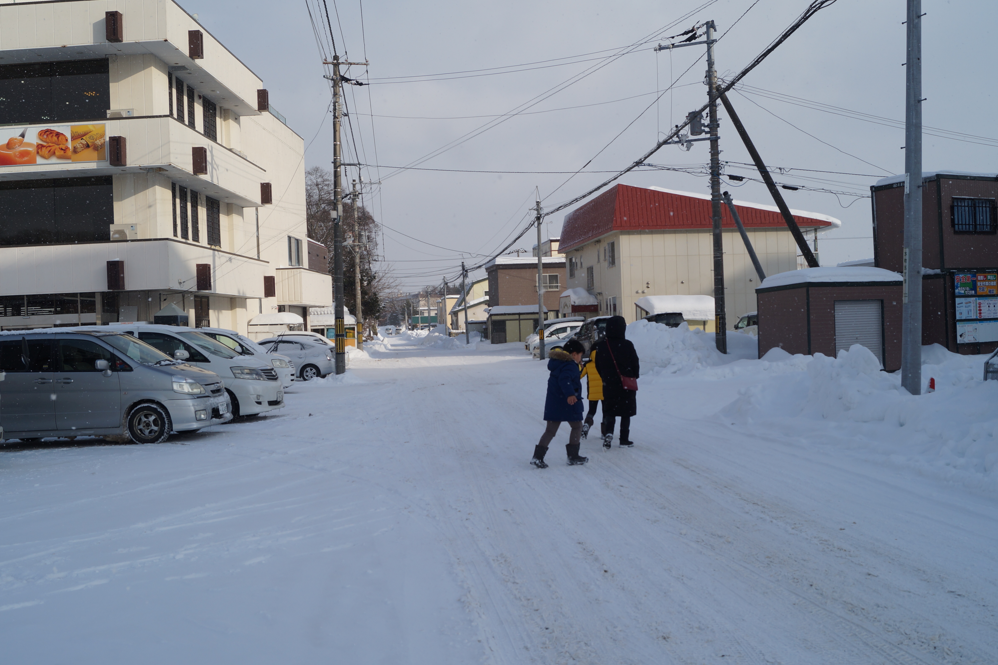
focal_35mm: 34
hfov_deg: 55.8
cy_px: 331
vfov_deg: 38.9
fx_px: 942
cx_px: 510
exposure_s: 1/500
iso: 100
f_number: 8
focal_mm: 22
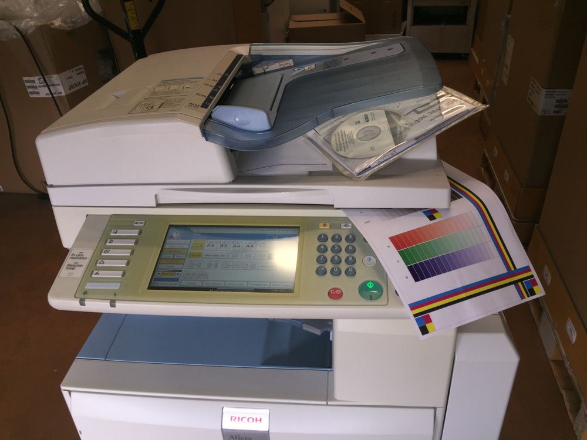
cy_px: 220
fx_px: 492
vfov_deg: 48.2
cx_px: 294
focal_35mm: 29
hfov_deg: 61.7
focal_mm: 4.15
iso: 32
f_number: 2.2
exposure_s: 1/136
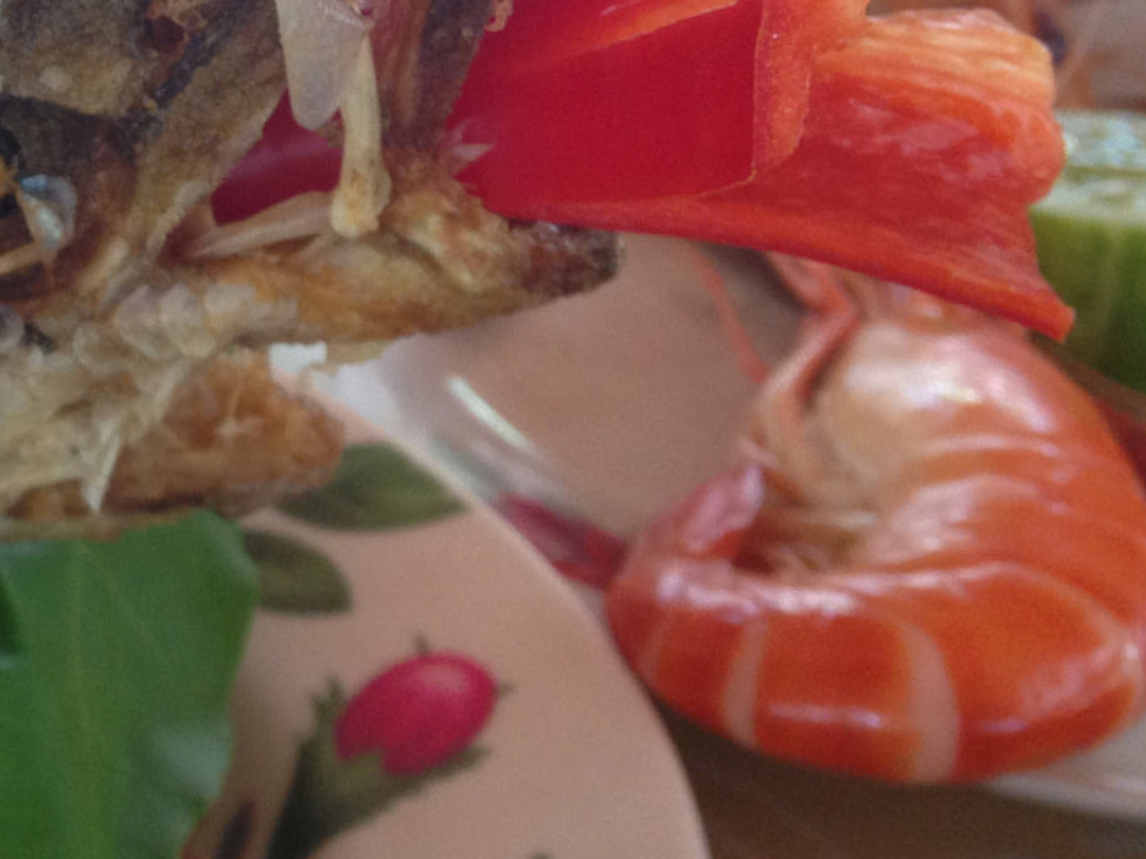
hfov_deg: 22.6
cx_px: -137
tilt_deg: -33.2
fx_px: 2682
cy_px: 441
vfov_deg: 18.2
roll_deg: -0.9
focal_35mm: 81
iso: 100
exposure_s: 1/20
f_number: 2.4
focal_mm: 4.12
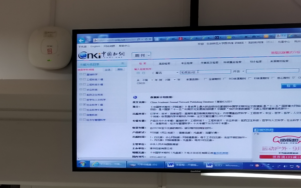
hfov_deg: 28.1
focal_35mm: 72
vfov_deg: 17.9
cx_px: 73
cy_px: 162
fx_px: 591
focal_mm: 4.25
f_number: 1.7
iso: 100
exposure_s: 1/100
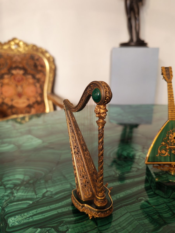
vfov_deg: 65.3
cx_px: 88
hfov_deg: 51.4
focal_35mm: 27
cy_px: 116
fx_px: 182
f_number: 1.9
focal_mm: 6.12
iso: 800
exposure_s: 1/100
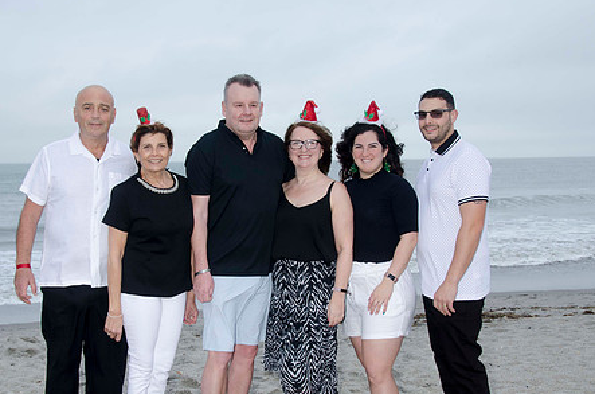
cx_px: 250
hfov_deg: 36.2
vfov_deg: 24.4
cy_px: 251
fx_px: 907
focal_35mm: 55
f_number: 7.1
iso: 100
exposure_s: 1/80
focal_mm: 28
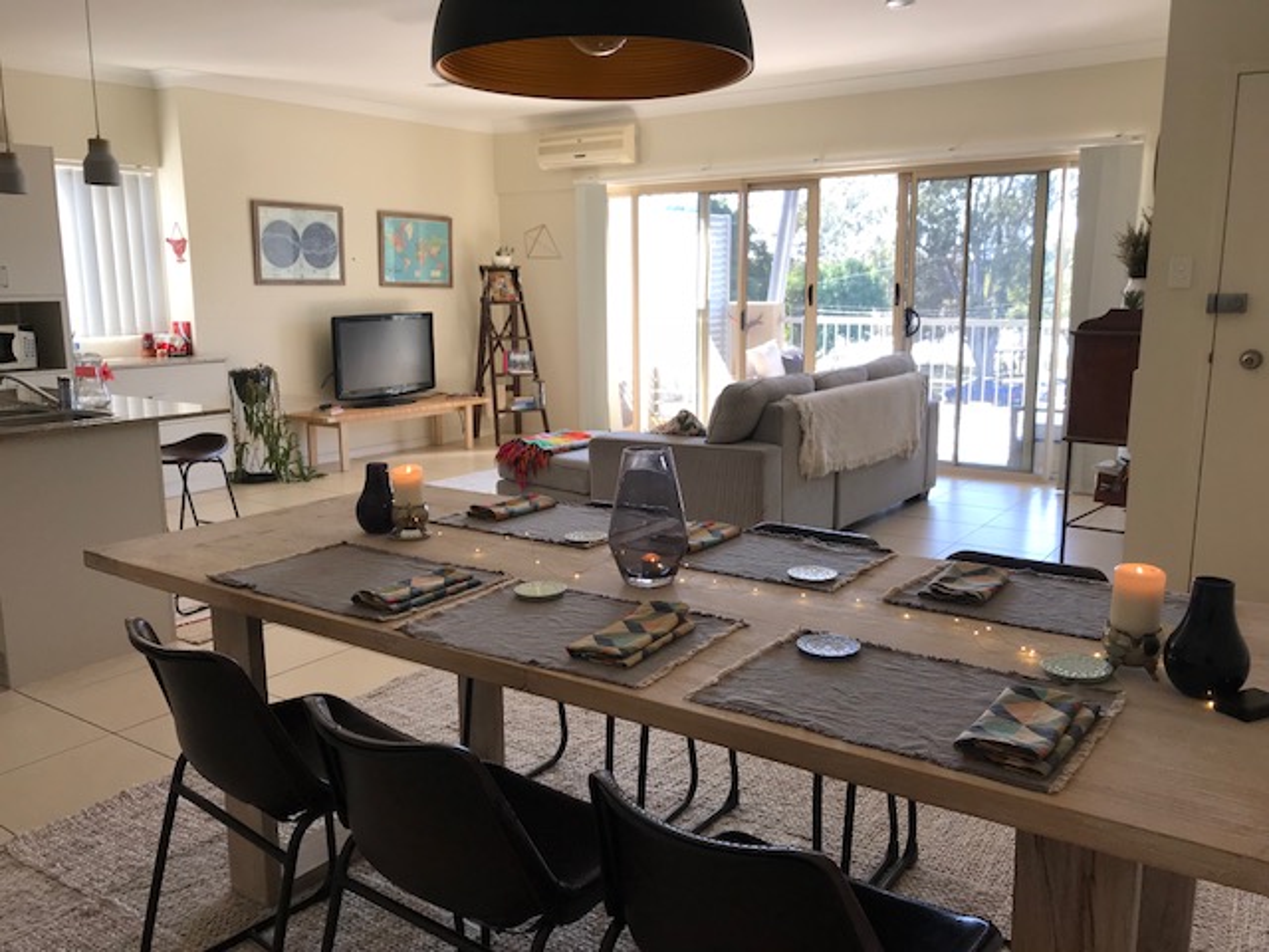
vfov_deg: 49.7
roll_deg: +0.6
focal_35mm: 28
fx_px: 1026
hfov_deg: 63.4
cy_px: 476
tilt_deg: -11.1
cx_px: 634
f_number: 1.8
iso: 32
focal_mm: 3.99
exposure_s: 1/100
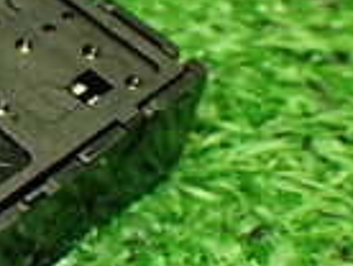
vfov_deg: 11.4
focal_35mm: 130
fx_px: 1328
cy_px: 72
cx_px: -240
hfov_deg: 13.8
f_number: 2.3
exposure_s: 1/125
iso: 500
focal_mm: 5.4
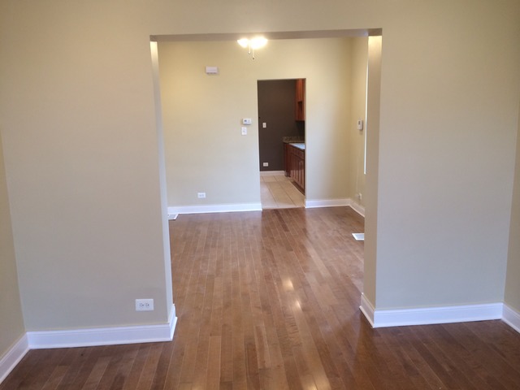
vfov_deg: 46.8
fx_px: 451
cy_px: 195
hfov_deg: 60.0
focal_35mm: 30
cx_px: 260
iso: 64
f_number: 2.2
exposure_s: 1/30
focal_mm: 4.12
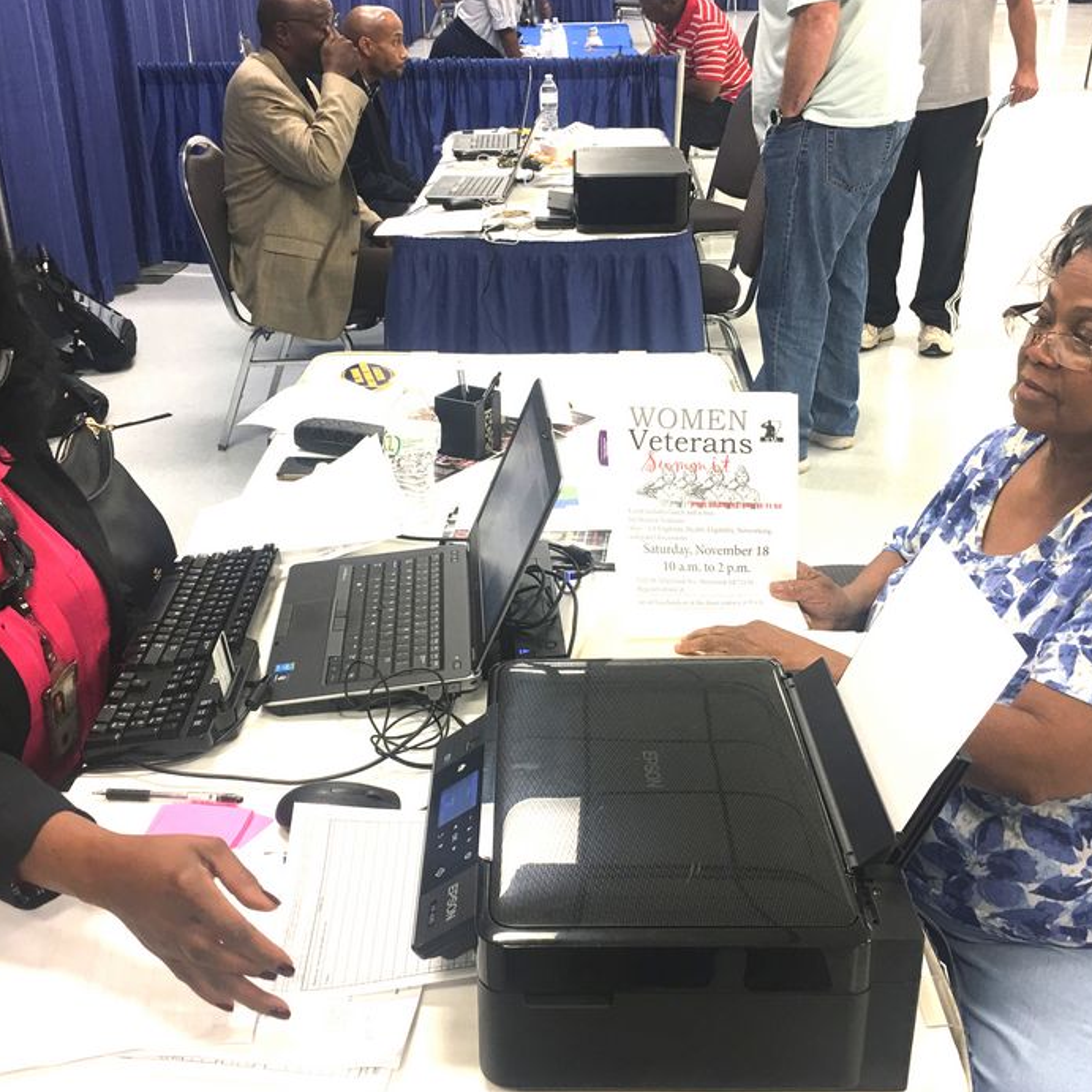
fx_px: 1356
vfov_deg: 43.9
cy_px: 552
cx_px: 529
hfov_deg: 43.9
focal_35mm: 38
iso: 32
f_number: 2.2
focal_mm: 4.15
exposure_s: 1/15
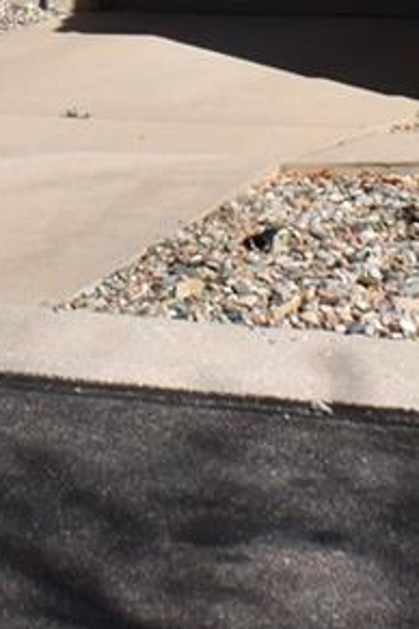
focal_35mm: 192
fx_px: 3348
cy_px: -497
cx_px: -24
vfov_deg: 10.1
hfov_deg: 7.1
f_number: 10
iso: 200
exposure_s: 1/500
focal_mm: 23
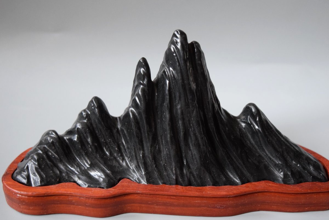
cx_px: 164
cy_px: 110
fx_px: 549
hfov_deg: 33.4
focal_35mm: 60
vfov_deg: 22.7
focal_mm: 40
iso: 2800
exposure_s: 1/60
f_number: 4.8
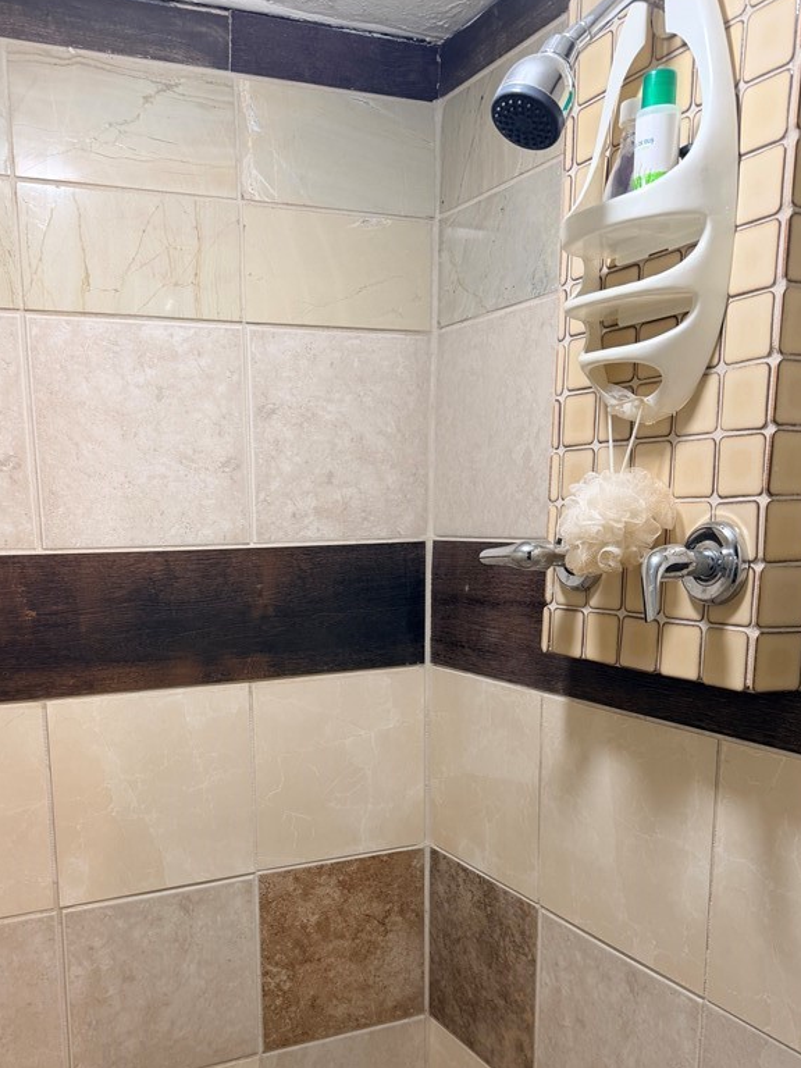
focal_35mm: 32
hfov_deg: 43.8
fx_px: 987
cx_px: 303
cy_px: 695
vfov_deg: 55.8
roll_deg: -0.1
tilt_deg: -11.1
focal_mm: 6.76
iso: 125
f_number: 1.78
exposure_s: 1/60
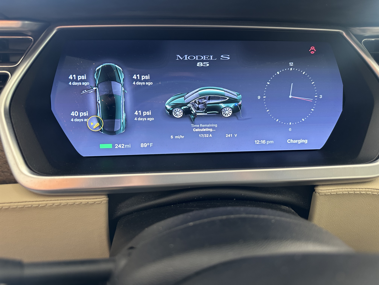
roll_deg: -2.0
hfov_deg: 71.6
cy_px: 142
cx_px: 190
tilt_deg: -29.6
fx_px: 263
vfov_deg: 56.8
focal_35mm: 24
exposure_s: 1/50
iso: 250
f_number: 1.78
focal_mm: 6.86
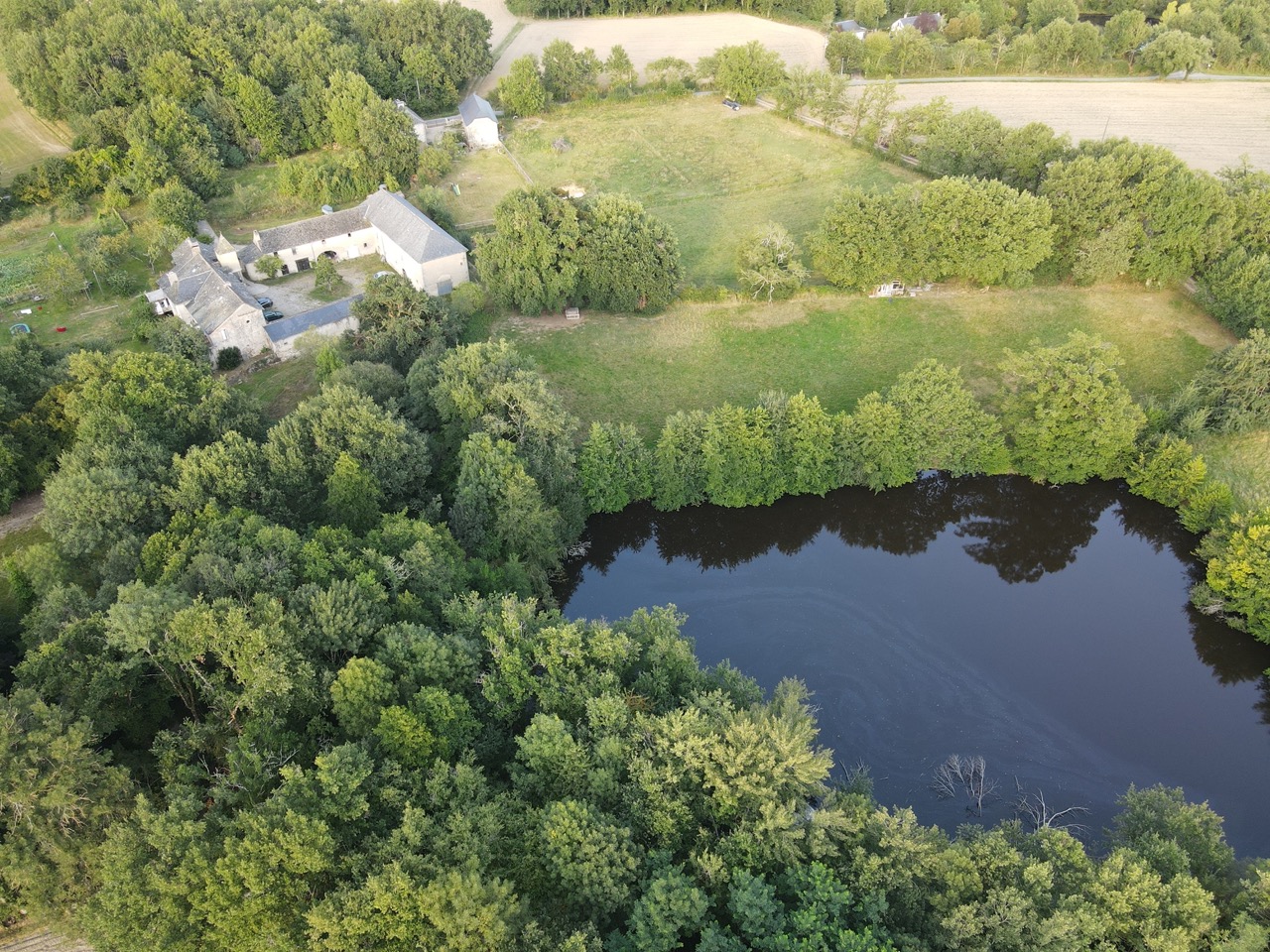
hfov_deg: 71.6
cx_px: 635
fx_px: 881
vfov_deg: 56.8
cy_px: 476
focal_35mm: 24
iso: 100
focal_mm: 4.5
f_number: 2.8
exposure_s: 1/30
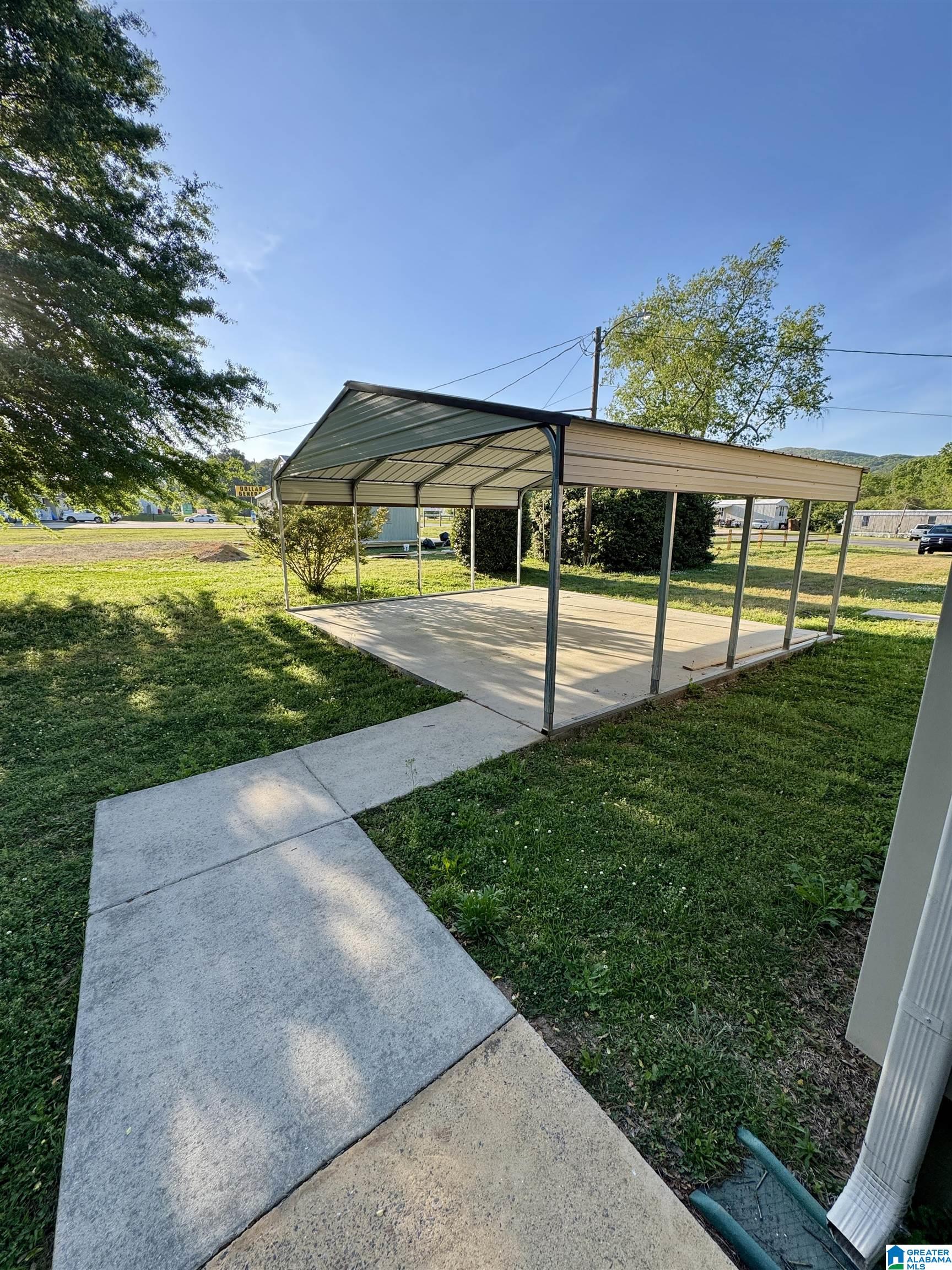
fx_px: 513
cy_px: 635
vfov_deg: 102.1
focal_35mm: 14
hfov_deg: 85.7
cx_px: 476
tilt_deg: -12.7
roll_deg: -0.4
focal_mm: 2.22
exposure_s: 1/354
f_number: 2.2
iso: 40
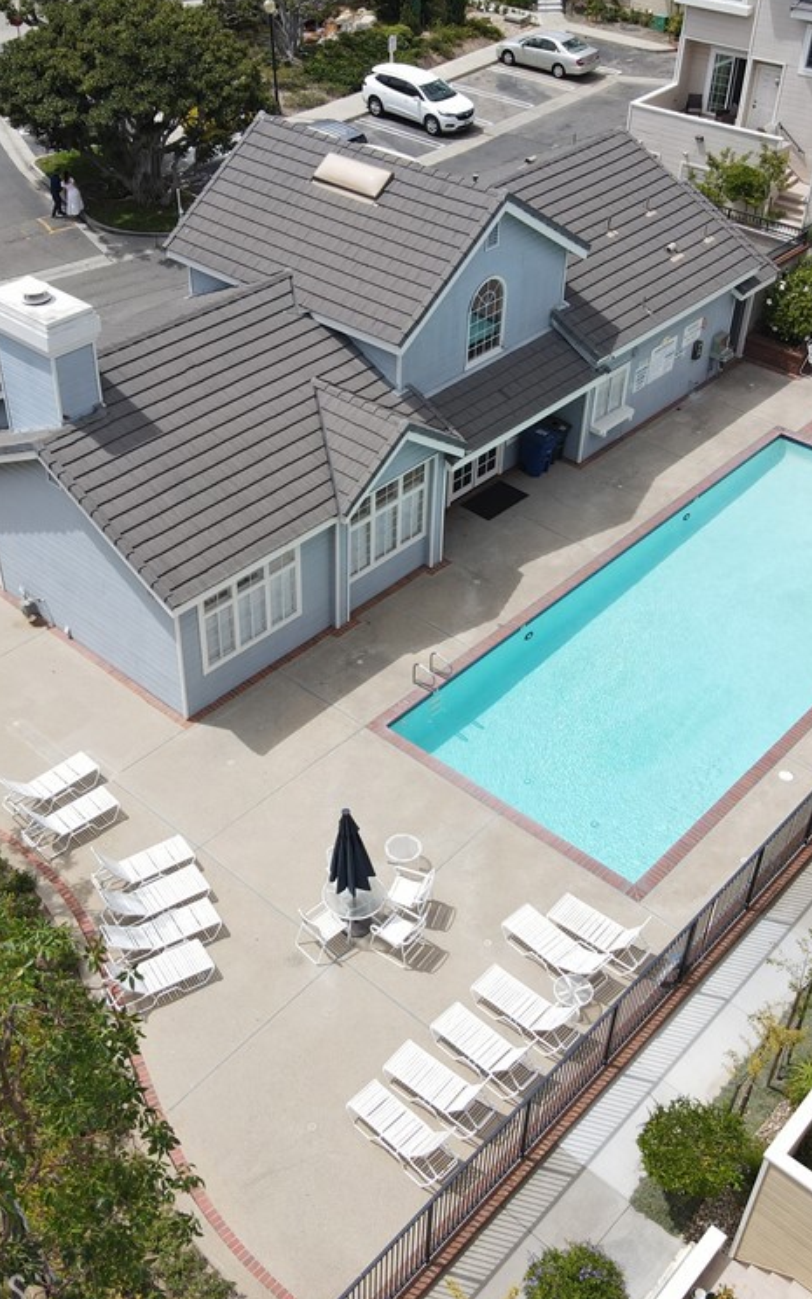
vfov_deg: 55.3
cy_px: 646
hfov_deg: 36.2
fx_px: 1239
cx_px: 356
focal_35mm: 35
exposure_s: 1/60
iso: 100
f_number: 2.8
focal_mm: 4.5
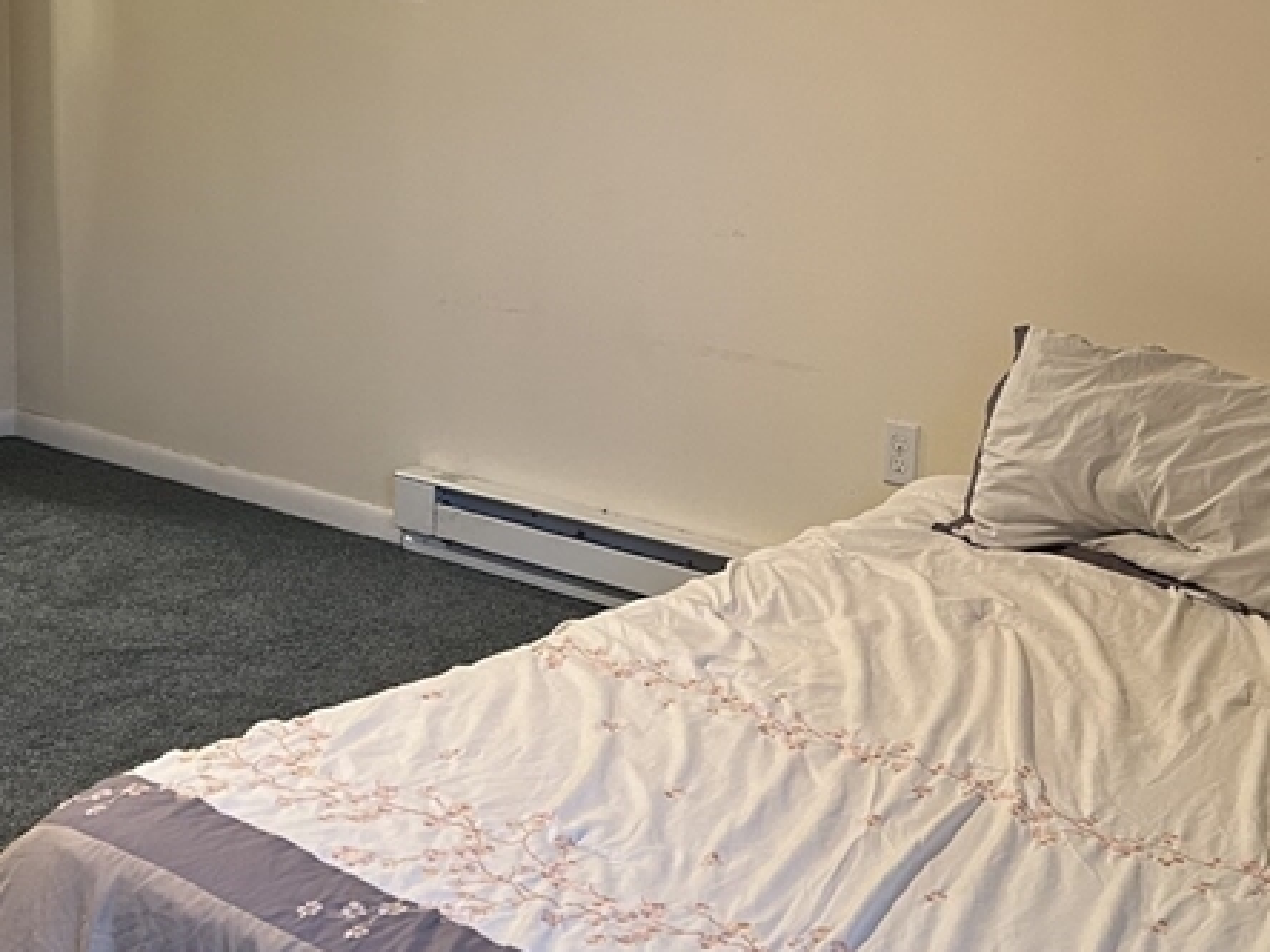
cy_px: 360
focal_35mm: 60
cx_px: 841
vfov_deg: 24.4
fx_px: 2201
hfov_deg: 31.9
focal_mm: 5.7
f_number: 1.5
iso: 400
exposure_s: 1/60
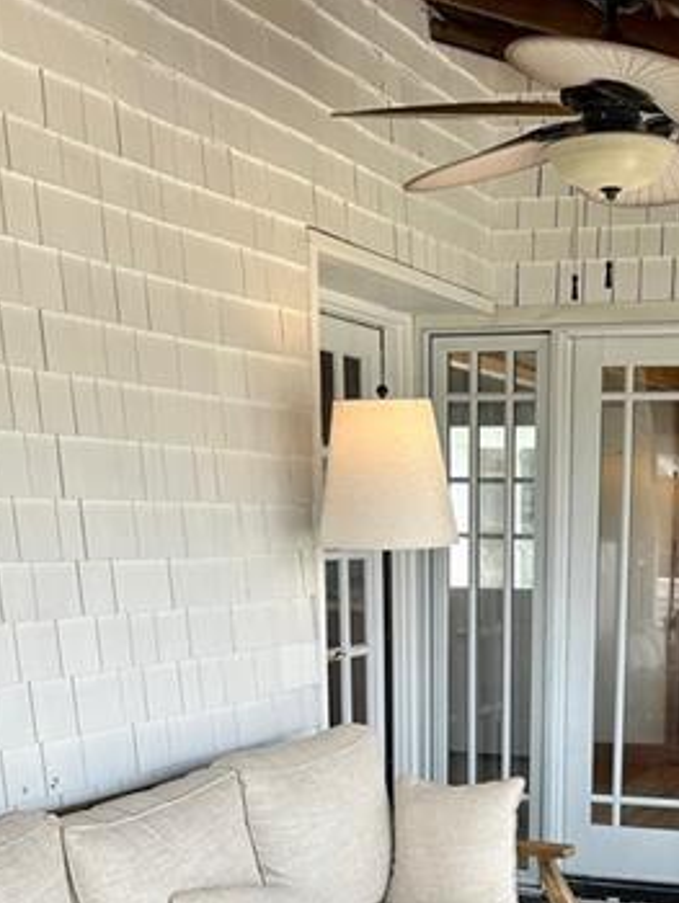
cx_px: 560
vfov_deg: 32.2
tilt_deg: -10.5
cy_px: 805
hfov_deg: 25.2
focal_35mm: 57
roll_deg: -1.1
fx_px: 1489
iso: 50
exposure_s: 1/367
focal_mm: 5.7
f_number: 1.5
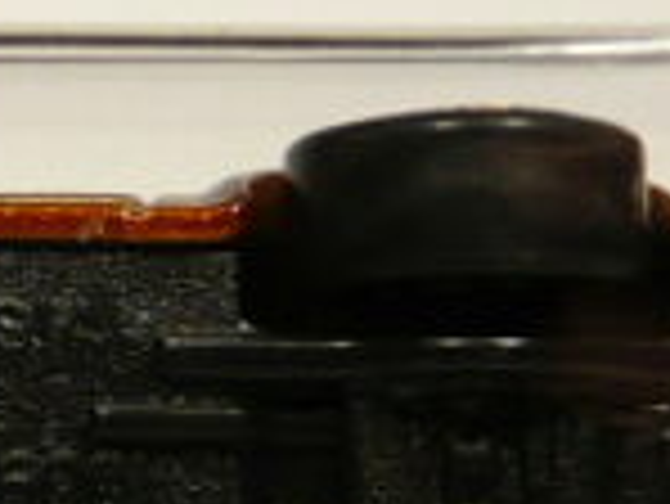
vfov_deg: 9.2
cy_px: 346
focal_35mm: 161
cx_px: -301
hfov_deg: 11.8
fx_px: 3119
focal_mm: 4.6
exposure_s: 1/100
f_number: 2.8
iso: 100
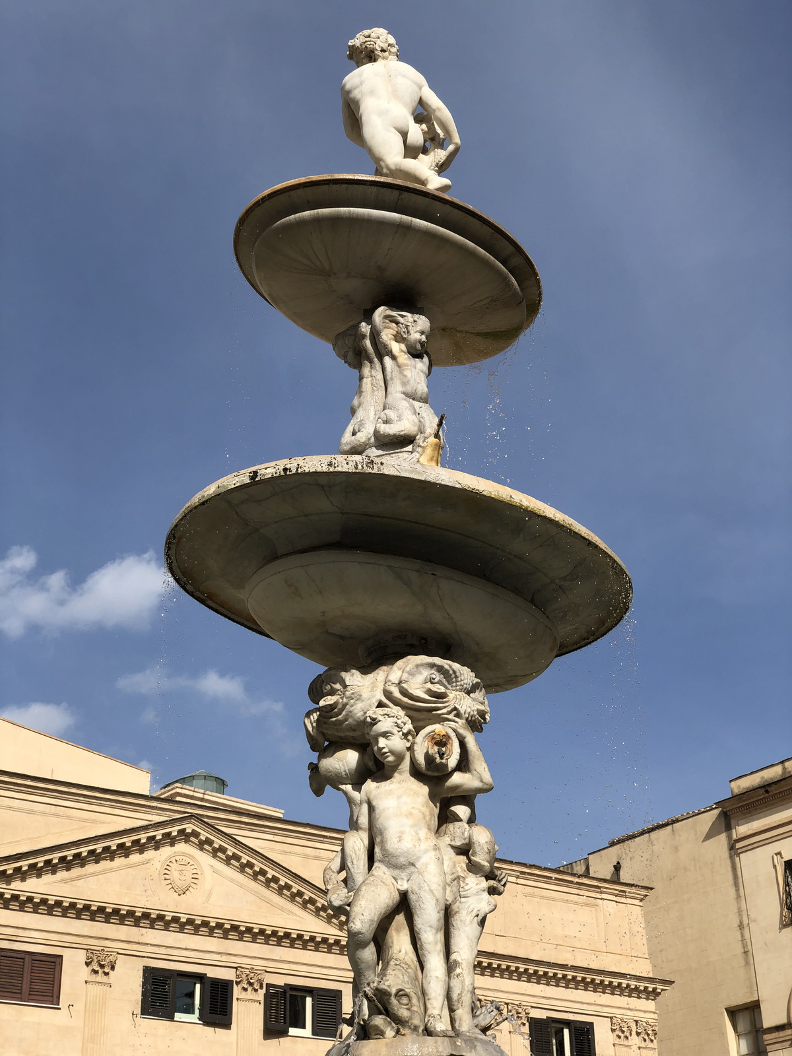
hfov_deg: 28.0
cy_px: 528
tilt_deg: +28.2
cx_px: 396
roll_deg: +2.0
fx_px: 1586
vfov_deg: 36.8
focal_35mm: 52
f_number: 2.4
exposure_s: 1/1656
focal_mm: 6
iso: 16
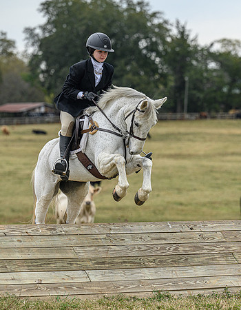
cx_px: 161
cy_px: 177
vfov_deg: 8.4
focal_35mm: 233
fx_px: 2118
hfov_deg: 6.5
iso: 500
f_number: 3.5
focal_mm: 140
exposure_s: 1/800
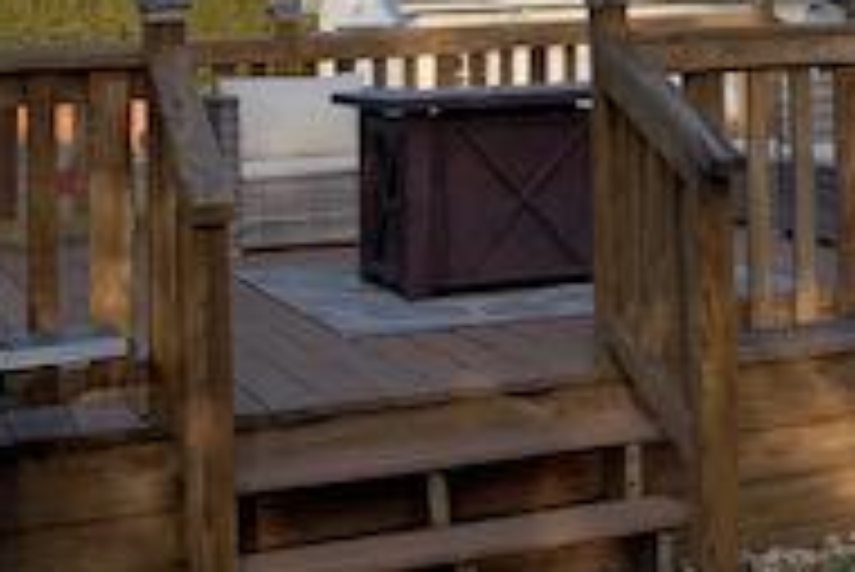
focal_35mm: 91
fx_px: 2163
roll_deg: +2.1
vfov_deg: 14.5
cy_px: -131
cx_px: 1098
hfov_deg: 20.5
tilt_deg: +2.8
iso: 25
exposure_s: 1/879
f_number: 1.8
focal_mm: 4.25
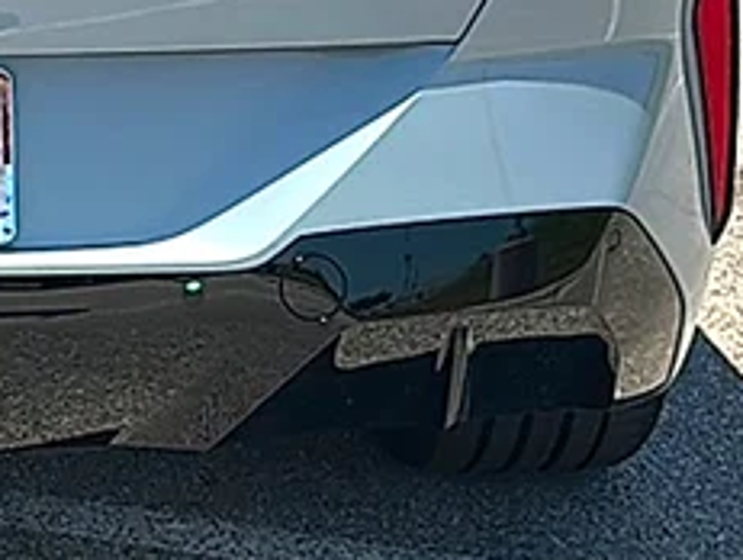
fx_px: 2537
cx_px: -167
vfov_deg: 12.3
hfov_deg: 16.0
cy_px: -137
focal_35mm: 118
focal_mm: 6.86
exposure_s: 1/4587
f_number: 1.78
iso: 80
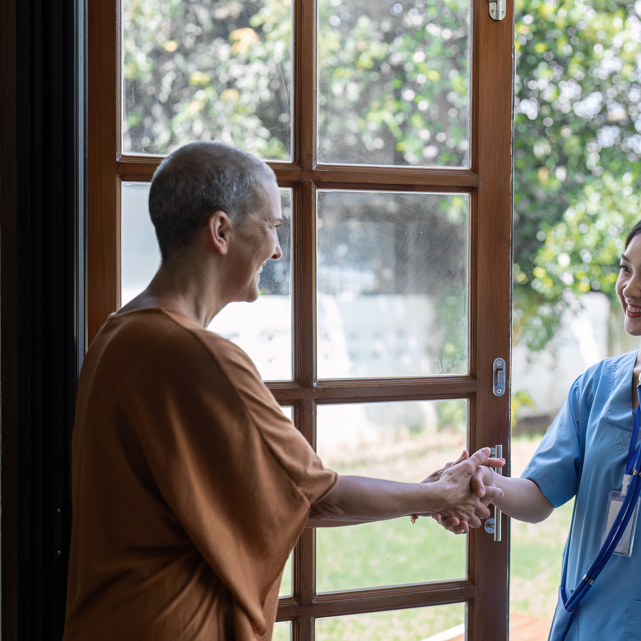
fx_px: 1341
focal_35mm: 64
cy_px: 319
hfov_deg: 26.6
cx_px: 463
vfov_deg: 26.9
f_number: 2.5
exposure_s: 1/250
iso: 125
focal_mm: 50
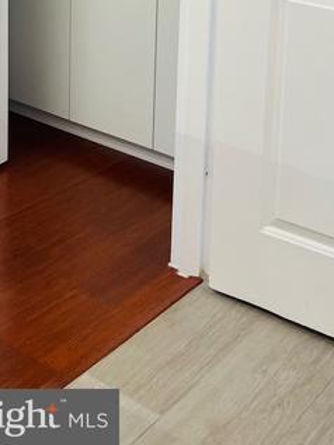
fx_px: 810
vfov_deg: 27.0
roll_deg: -2.7
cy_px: -93
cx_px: 348
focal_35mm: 63
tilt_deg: -9.9
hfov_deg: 22.3
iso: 64
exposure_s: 1/120
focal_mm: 4.2
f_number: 1.6
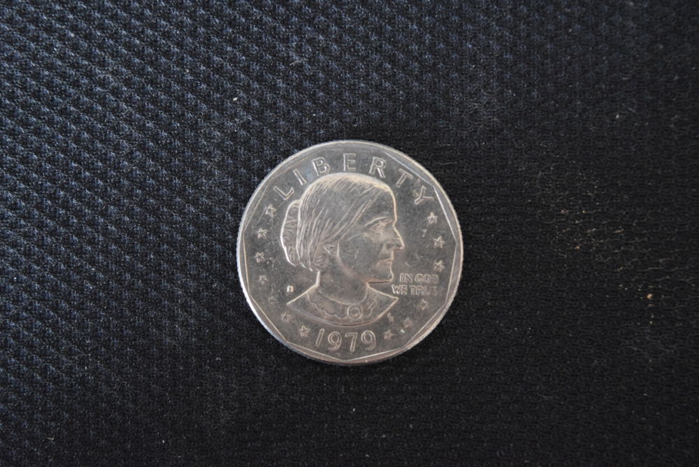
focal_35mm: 63
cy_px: 234
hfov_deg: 31.9
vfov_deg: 21.6
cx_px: 350
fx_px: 1224
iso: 3200
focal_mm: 42
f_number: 5
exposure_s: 1/20
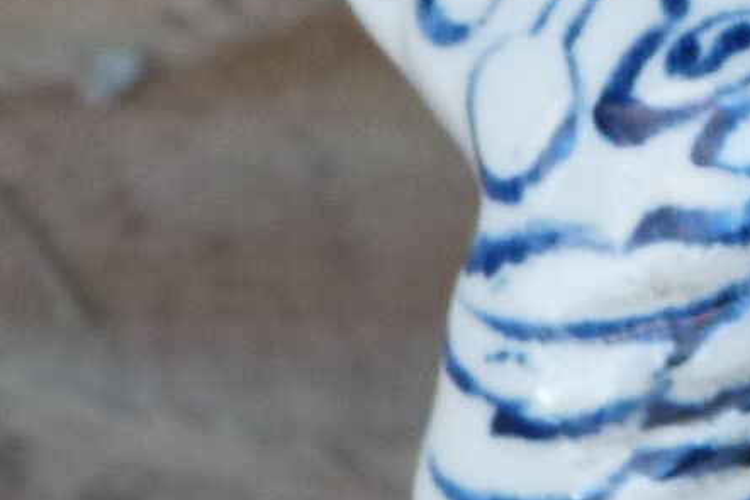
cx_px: 1220
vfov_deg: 4.6
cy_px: -120
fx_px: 6147
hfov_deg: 6.9
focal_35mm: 295
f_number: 3.2
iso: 200
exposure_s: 1/60
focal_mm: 8.7
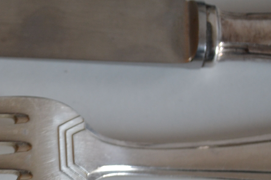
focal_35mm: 135
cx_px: 3
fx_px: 1018
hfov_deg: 14.9
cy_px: 181
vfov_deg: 10.1
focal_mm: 35
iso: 400
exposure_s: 1/20
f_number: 5
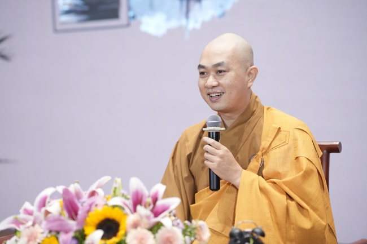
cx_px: 184
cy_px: 122
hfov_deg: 23.7
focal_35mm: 86
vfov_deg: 15.9
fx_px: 876
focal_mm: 86
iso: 4000
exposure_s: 1/250
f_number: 2.8
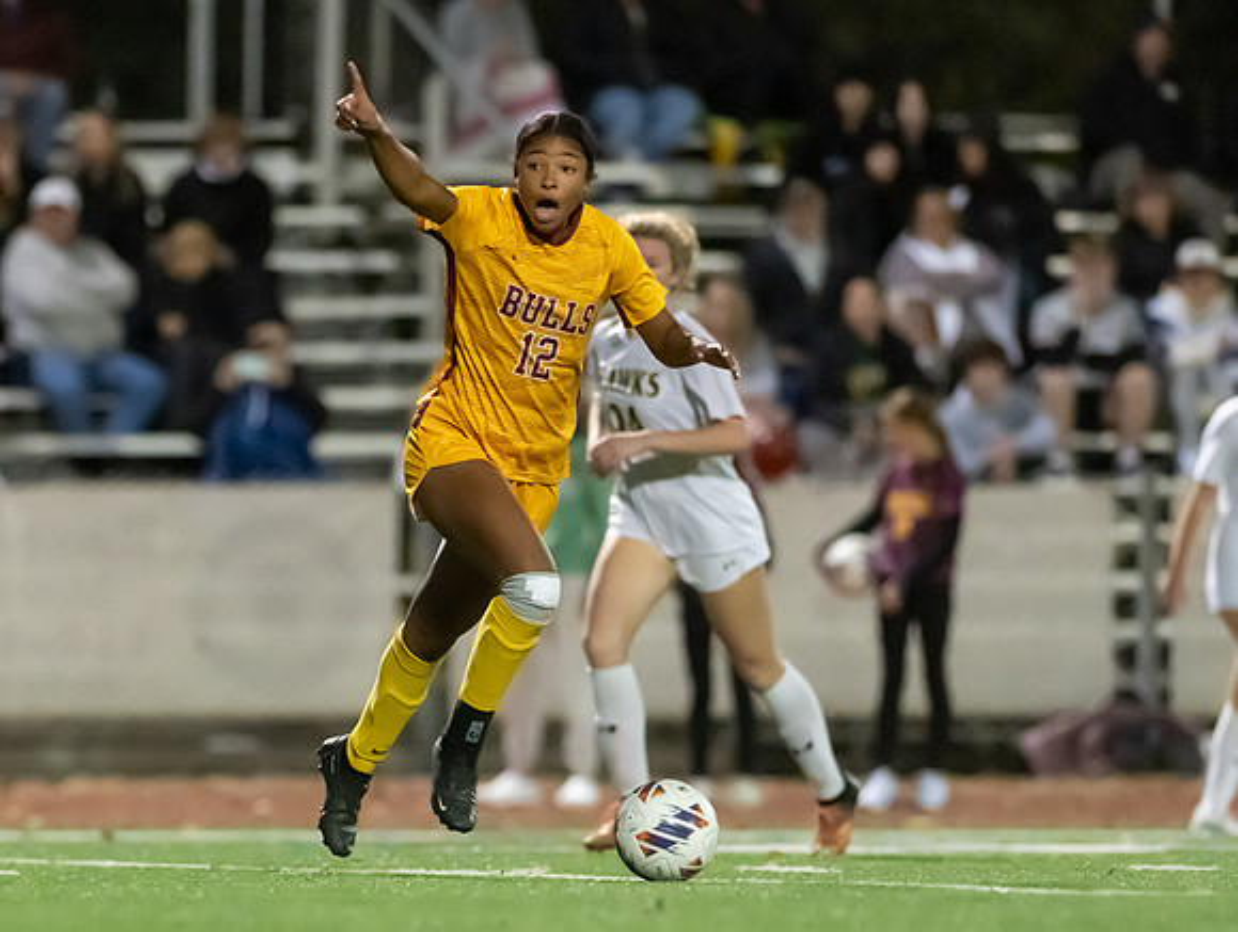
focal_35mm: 518
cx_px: 213
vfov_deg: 2.9
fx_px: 18553
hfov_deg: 3.8
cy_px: 682
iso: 16000
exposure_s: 1/1000
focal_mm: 300
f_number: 2.8
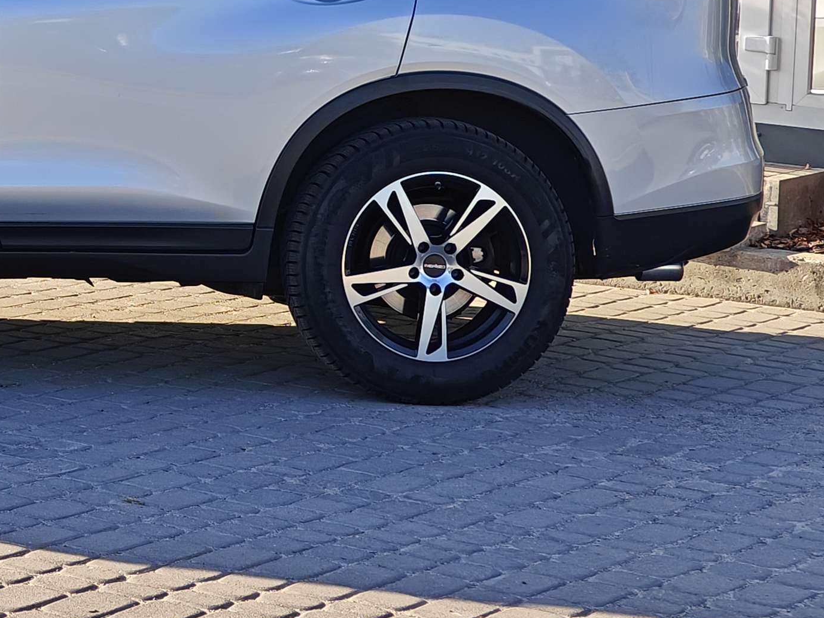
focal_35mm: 107
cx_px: -102
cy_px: -23
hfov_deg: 17.7
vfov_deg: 13.6
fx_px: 2547
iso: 50
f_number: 2
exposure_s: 1/802
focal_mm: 7.08
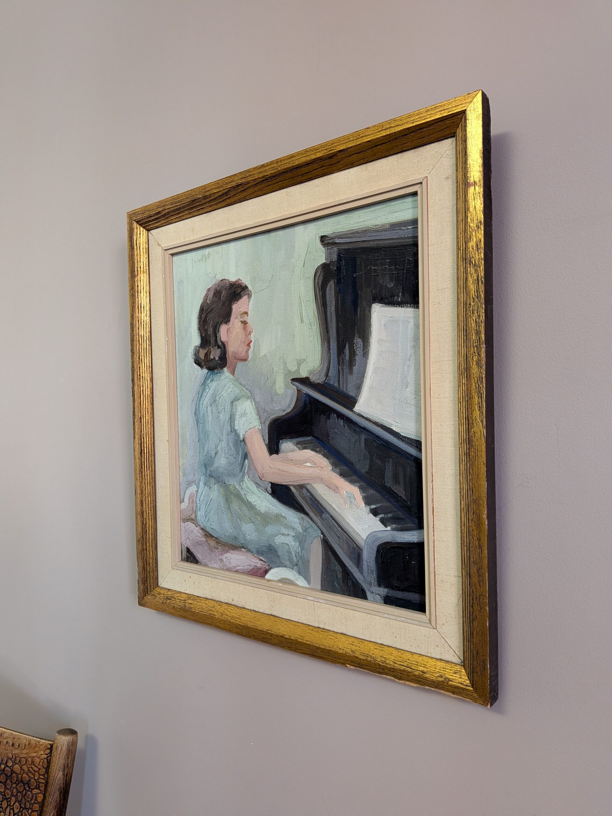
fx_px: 566
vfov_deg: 71.6
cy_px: 408
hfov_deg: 56.8
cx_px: 306
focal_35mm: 24
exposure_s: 1/47.6
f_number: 1.7
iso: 144
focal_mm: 4.53
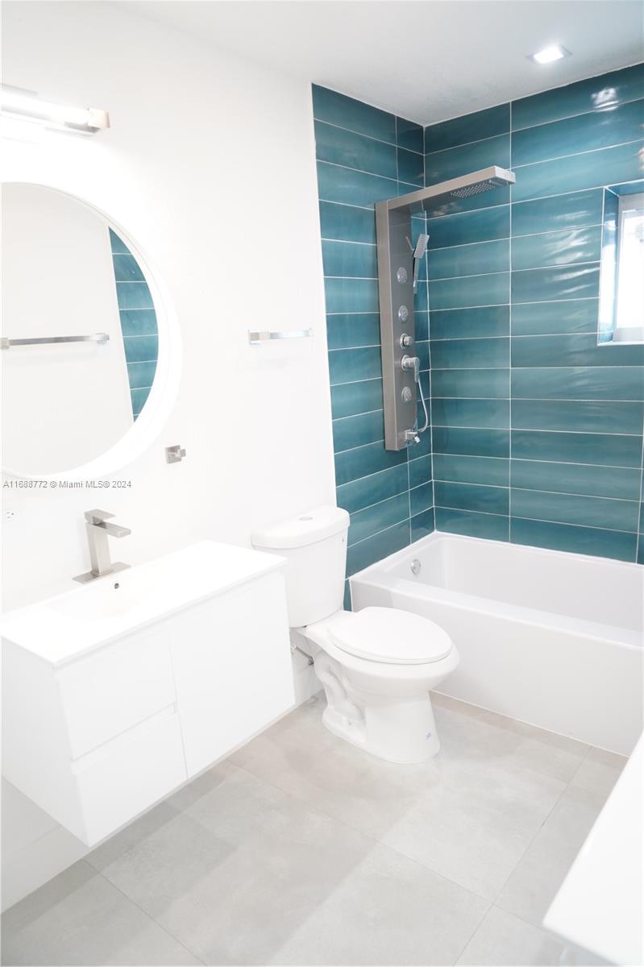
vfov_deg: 73.8
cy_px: 484
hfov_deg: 53.1
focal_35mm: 24
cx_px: 322
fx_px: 645
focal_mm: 24
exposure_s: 1/30
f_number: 3.5
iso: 320
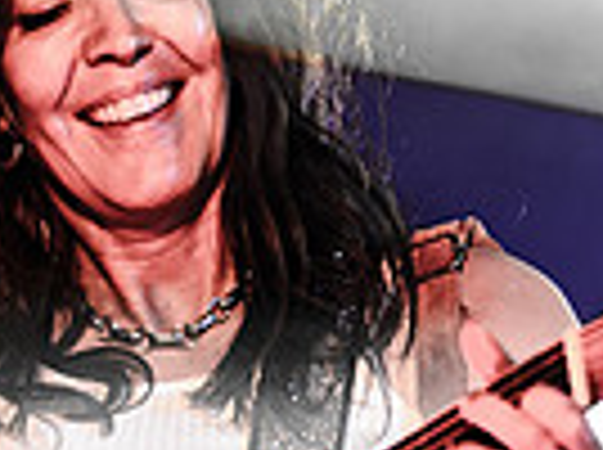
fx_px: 8694
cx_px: 297
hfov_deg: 4.0
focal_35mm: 500
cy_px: 410
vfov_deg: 3.0
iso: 1600
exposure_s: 1/1250
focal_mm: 120
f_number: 2.8
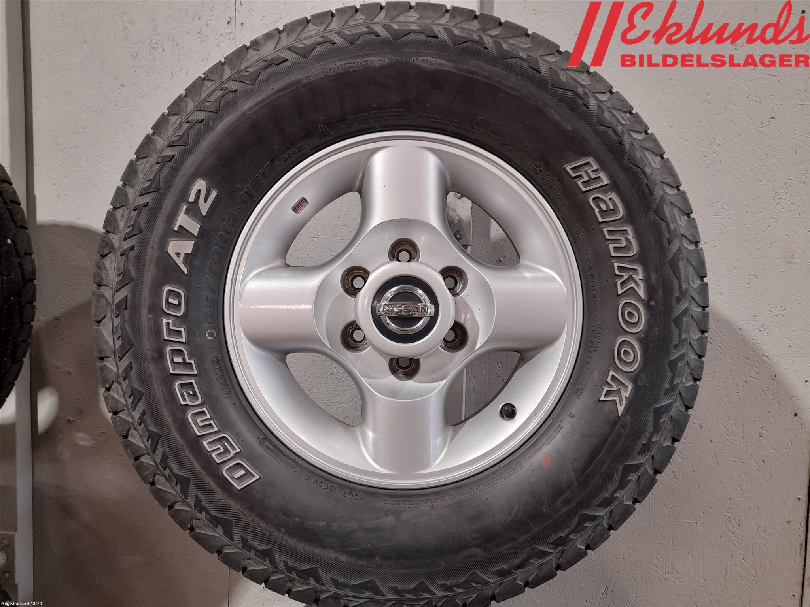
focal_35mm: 25
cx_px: 405
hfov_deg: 69.4
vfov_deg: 54.9
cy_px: 304
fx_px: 585
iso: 250
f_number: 2
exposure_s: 1/50
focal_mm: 4.6
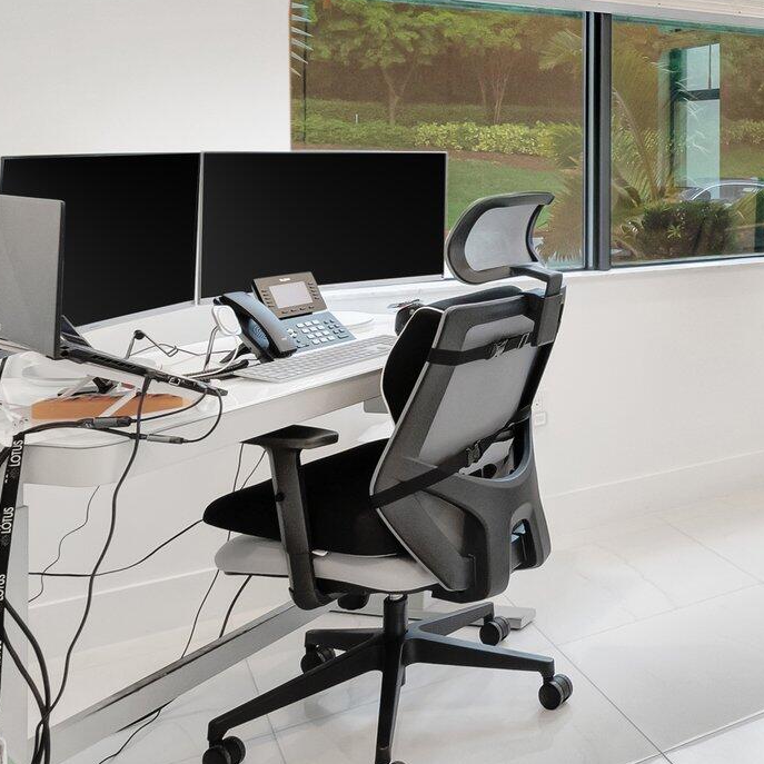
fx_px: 949
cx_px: 946
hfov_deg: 34.0
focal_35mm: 38
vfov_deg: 42.0
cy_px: 156
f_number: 8
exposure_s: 1/30
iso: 1100
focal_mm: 10
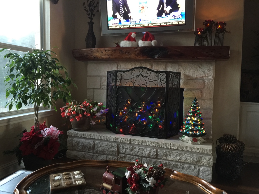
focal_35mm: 29
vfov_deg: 48.2
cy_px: 97
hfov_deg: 61.7
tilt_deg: -3.3
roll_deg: -1.4
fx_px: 217
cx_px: 130
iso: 64
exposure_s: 1/4
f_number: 2.2
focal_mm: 4.15
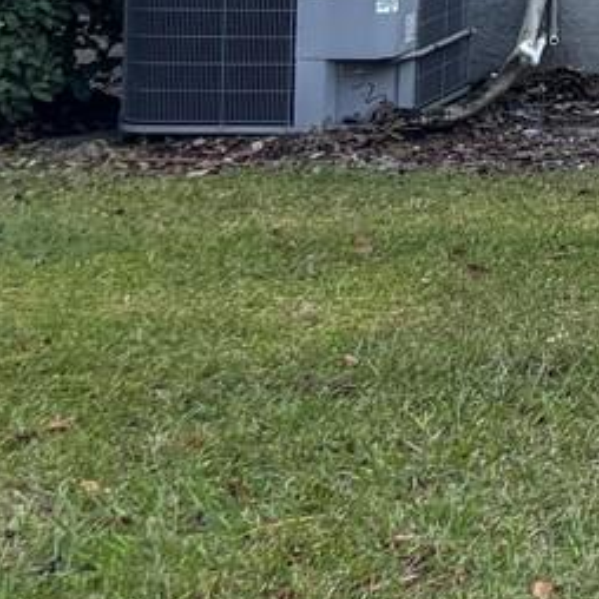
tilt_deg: +4.8
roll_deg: -0.8
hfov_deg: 10.0
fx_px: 2839
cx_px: 1599
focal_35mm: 145
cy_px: -483
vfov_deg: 11.2
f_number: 1.6
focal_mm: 5.96
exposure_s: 1/792
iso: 50
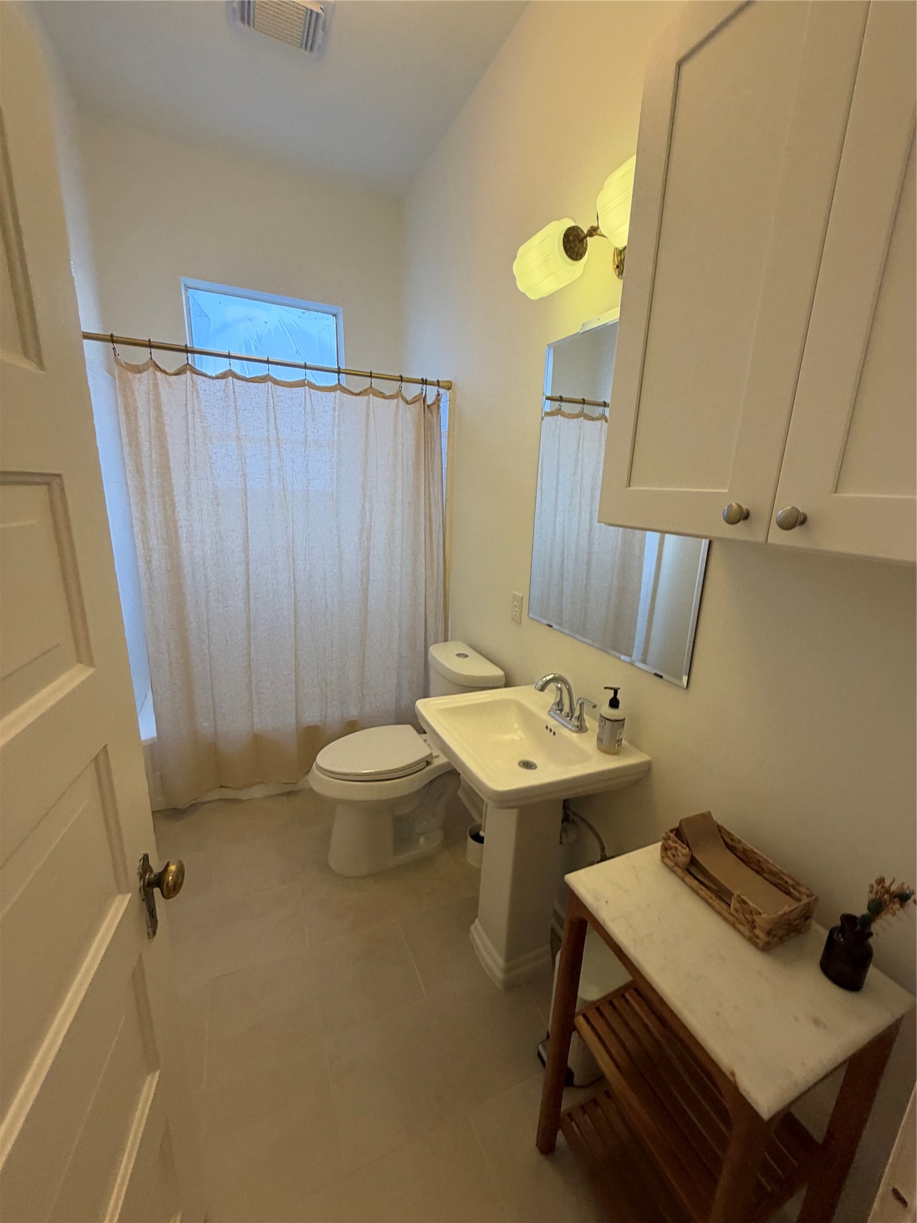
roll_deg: -2.3
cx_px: 458
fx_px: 494
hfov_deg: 85.7
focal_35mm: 14
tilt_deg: -11.1
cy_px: 612
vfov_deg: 102.1
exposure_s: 1/60
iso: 250
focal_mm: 2.22
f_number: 2.2
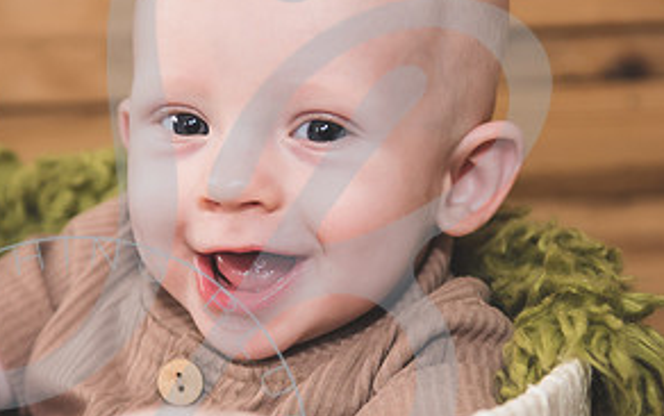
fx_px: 2137
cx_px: 249
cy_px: 260
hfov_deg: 17.6
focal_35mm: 118
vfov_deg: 11.1
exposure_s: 1/125
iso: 200
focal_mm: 48
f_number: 2.8
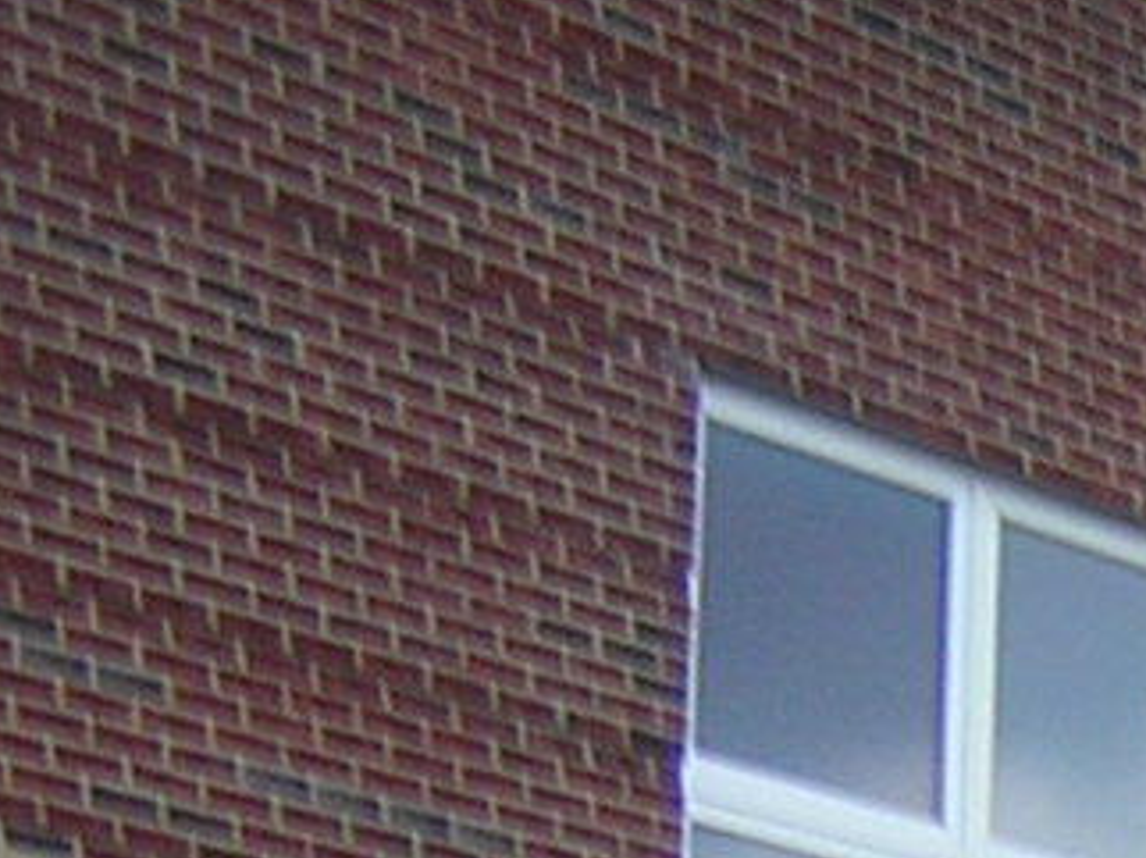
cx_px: 2324
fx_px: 5922
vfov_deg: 8.1
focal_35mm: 179
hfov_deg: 10.2
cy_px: 1314
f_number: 2.6
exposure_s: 1/30
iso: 113
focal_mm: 4.7
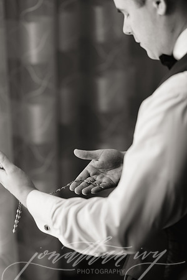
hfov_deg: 16.1
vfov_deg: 23.9
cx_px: 94
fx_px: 662
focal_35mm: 85
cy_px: 140
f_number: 2.2
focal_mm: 85
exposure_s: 1/500
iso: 400
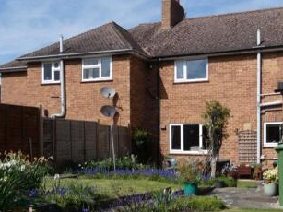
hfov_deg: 47.1
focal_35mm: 38
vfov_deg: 37.0
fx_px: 311
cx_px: 214
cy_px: 153
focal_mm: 3.6
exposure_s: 1/1000
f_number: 4
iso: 80
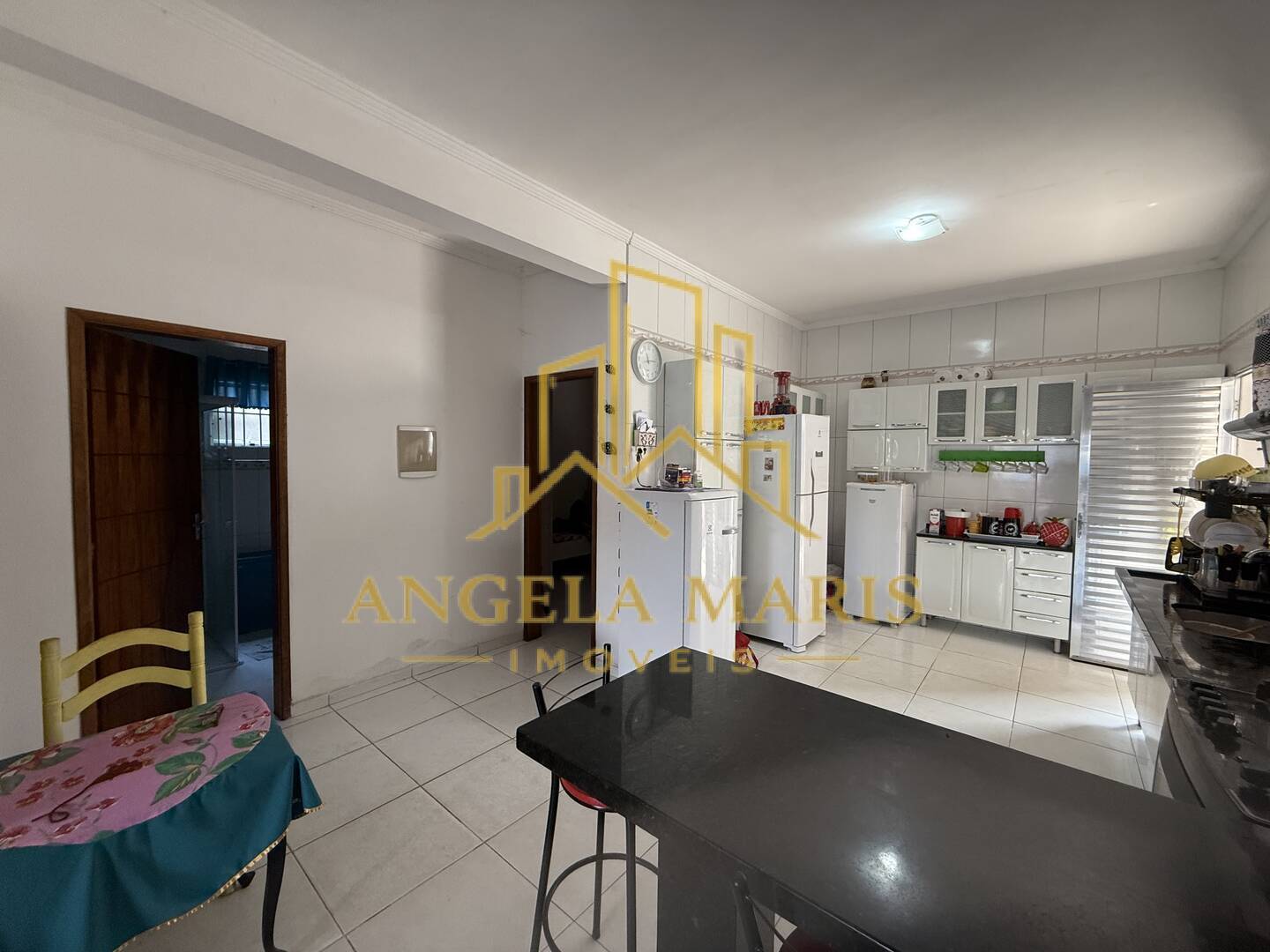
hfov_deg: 102.1
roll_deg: +0.0
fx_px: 514
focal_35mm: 14
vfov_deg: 85.7
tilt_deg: -2.4
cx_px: 635
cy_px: 476
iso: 250
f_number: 2.2
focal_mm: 2.22
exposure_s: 1/120
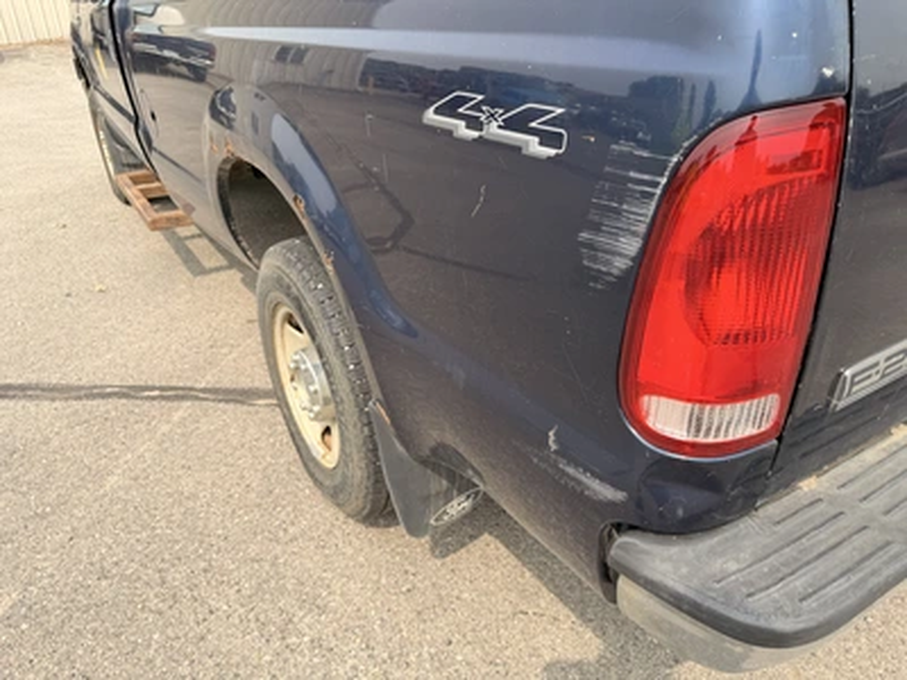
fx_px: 629
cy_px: 340
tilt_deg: -25.3
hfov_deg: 71.6
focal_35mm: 24
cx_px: 454
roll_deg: +1.0
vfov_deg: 56.8
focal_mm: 6.76
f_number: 1.78
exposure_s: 1/1314
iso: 80
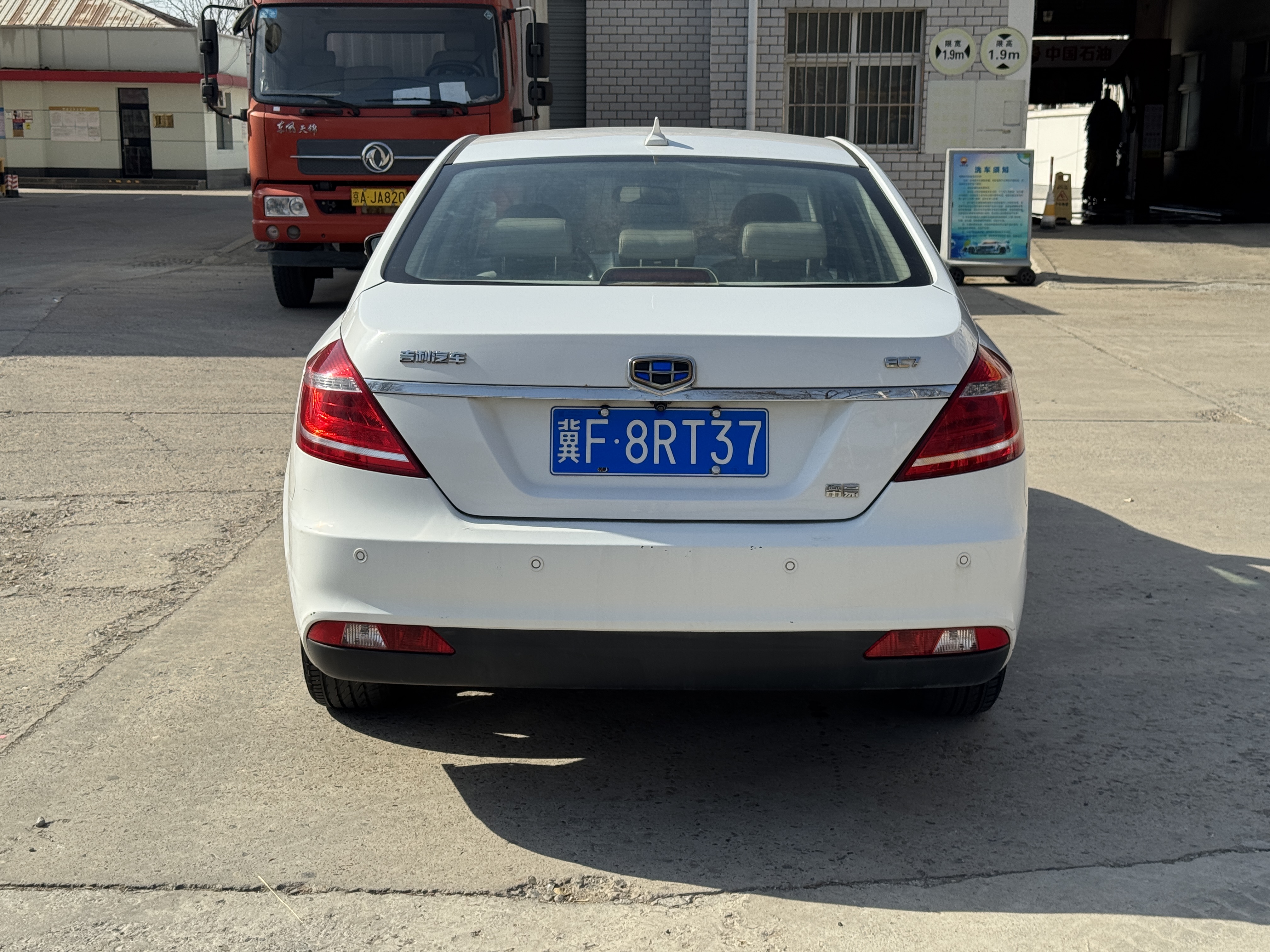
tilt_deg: -10.6
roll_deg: +0.4
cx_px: 635
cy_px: 476
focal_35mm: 48
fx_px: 1761
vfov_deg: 30.3
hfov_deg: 39.7
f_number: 1.78
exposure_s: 1/5376
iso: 64
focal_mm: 6.76
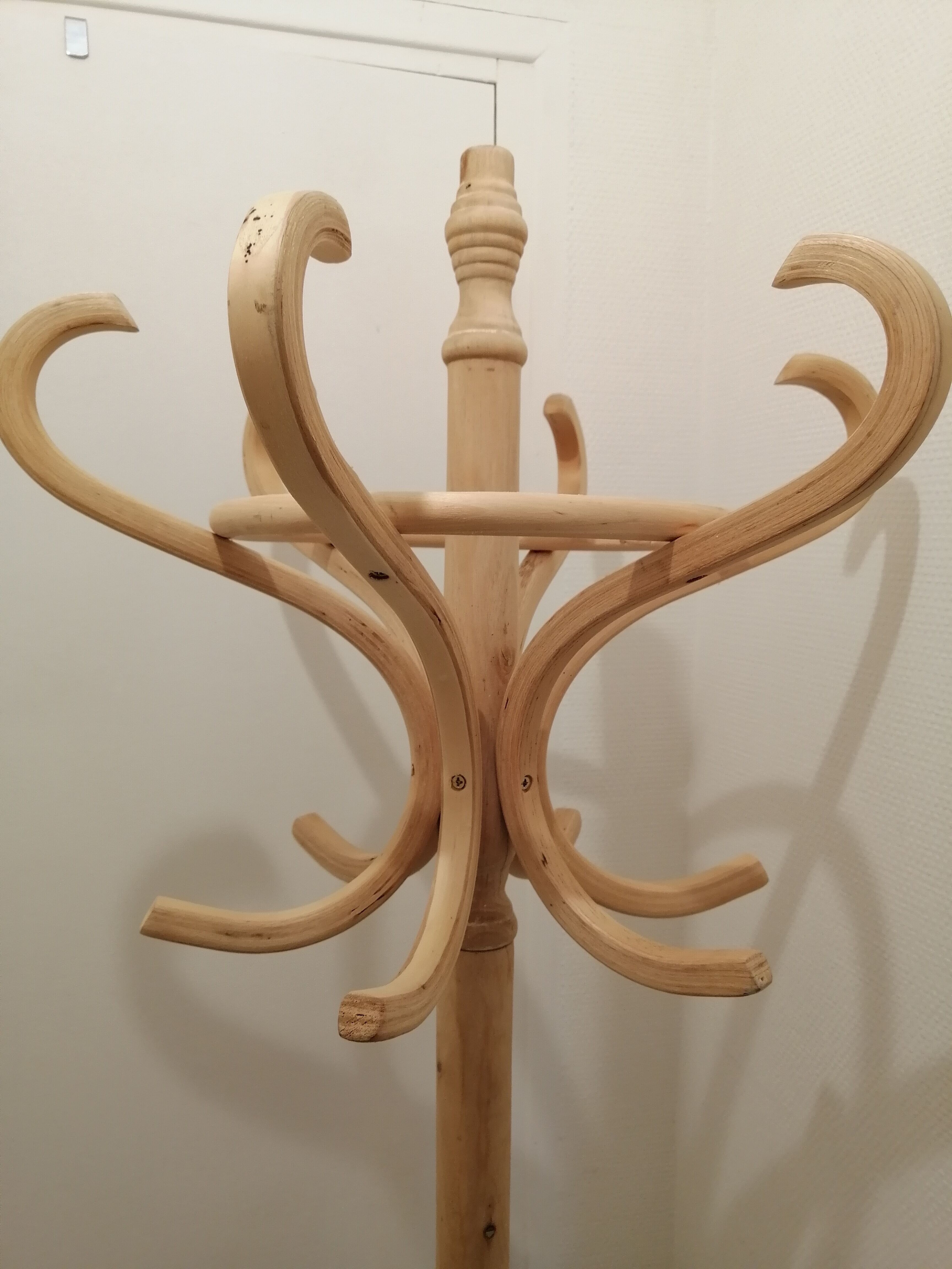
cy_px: 634
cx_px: 476
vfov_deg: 67.3
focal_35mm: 26
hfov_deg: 53.1
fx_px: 953
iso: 125
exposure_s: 1/33.3
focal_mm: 3.96
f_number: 1.8
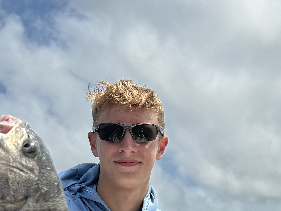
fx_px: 593
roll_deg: +0.5
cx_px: 120
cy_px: 262
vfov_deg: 18.9
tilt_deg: +1.4
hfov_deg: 26.7
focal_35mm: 73
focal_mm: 6.76
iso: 80
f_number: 1.78
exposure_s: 1/12346
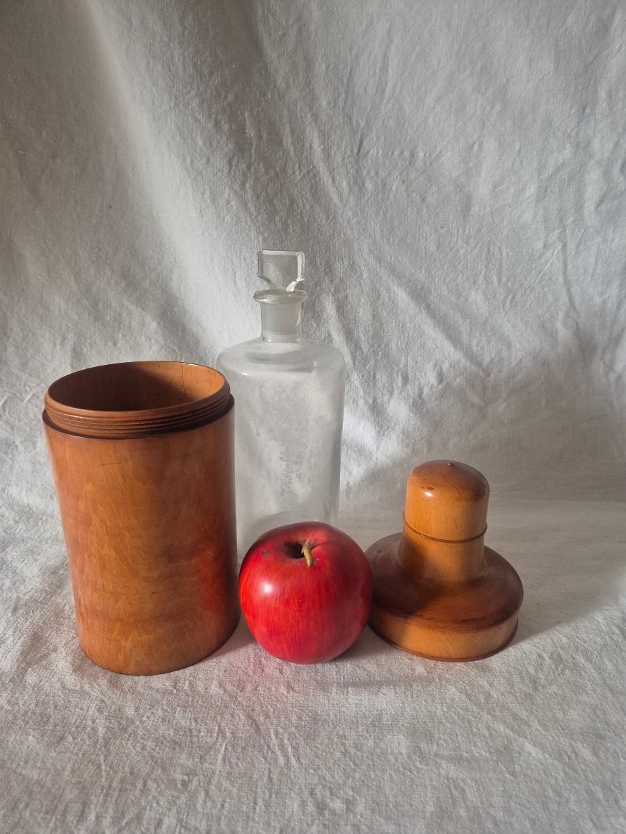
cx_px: 313
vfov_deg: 73.9
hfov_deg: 58.9
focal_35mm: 23
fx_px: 555
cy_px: 417
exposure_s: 1/100
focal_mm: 5.4
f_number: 1.8
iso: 640
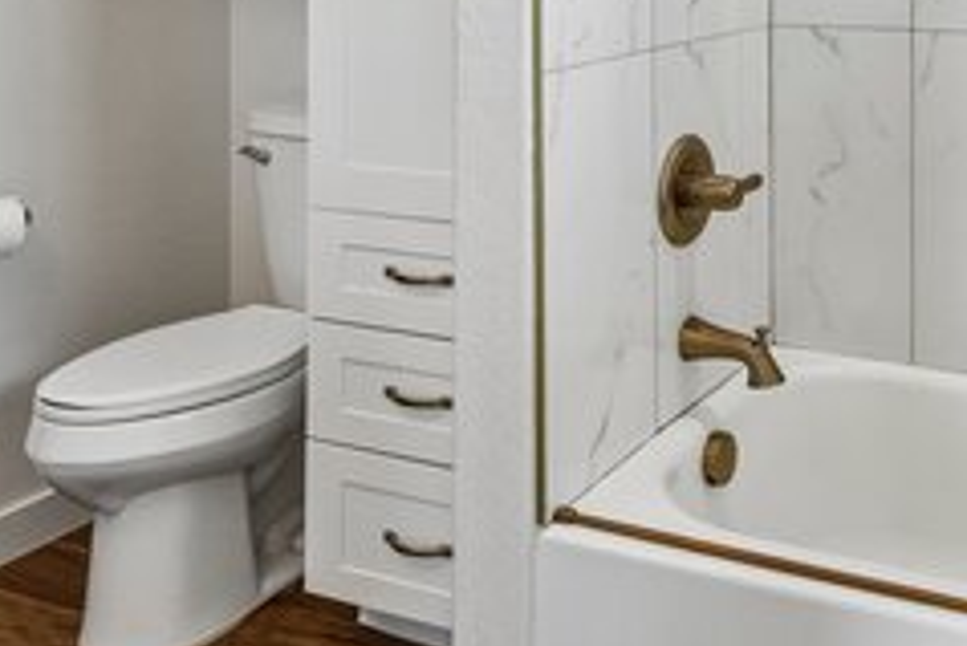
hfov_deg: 42.3
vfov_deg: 28.3
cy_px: -71
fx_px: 1156
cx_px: 841
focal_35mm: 43
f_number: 8
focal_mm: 16
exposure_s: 1/15
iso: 560
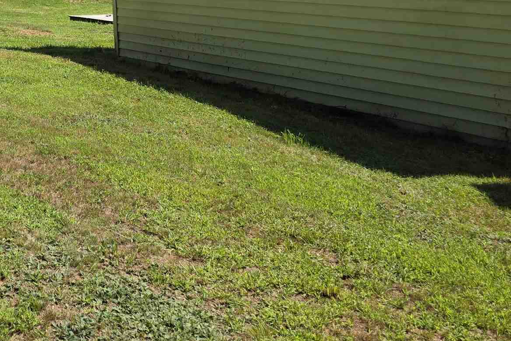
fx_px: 894
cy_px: -36
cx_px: -92
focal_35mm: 63
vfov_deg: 20.6
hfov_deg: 28.1
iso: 80
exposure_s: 1/4766
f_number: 1.7
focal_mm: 6.3
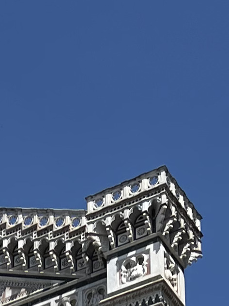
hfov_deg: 9.0
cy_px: 830
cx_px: 26
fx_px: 1454
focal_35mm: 165
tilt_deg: +17.6
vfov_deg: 9.9
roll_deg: -1.4
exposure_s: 1/5882
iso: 50
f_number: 1.5
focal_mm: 5.7
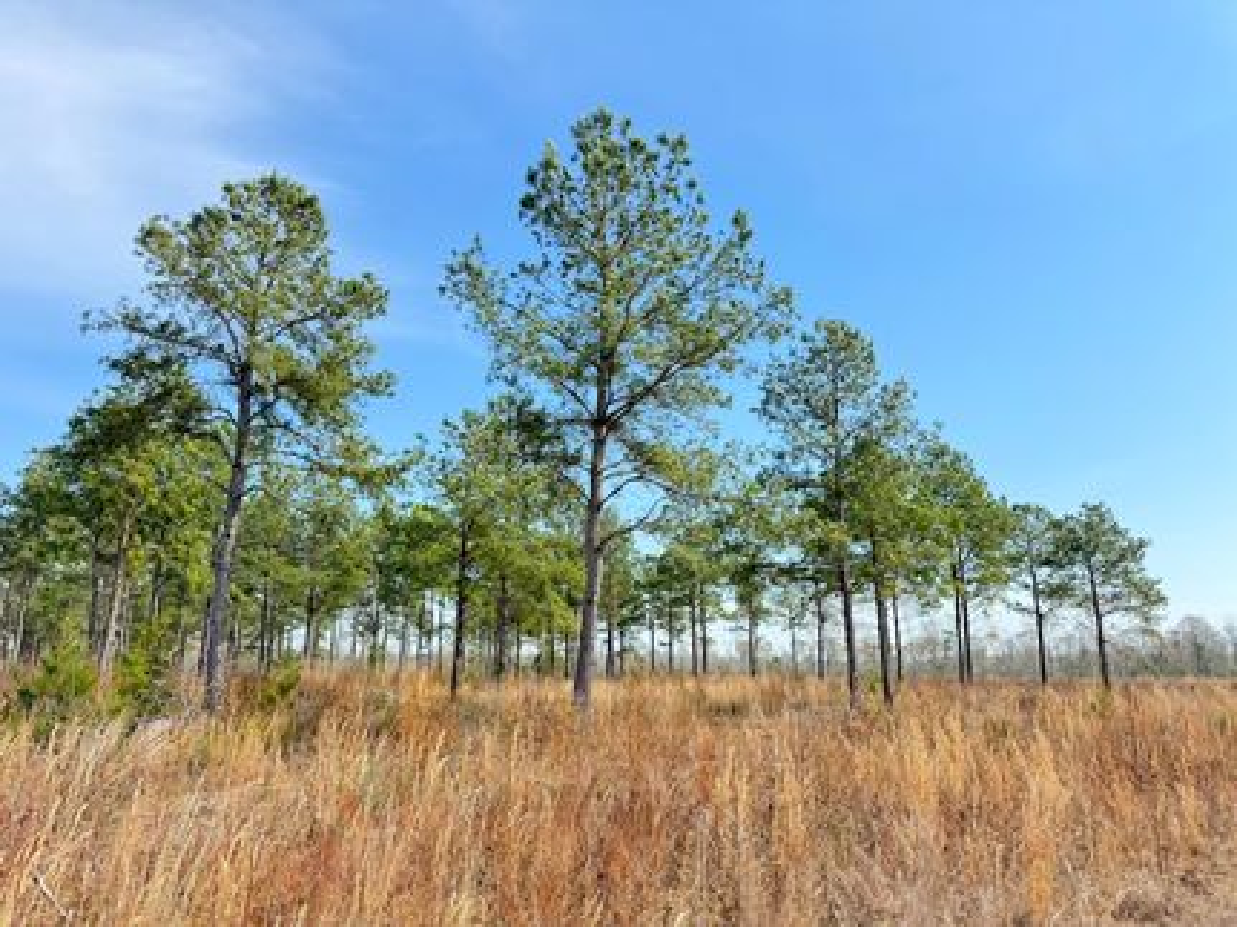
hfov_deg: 71.6
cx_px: 618
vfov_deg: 56.8
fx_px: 857
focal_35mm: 24
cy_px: 464
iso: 100
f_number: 1.78
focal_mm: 6.76
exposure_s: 1/2907
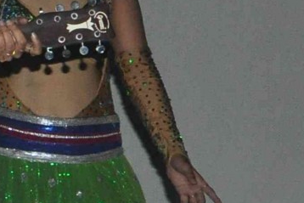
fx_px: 3033
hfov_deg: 5.4
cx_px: -579
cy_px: 60
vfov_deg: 3.8
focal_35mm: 359
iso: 1000
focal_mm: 38
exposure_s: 1/200
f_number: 10
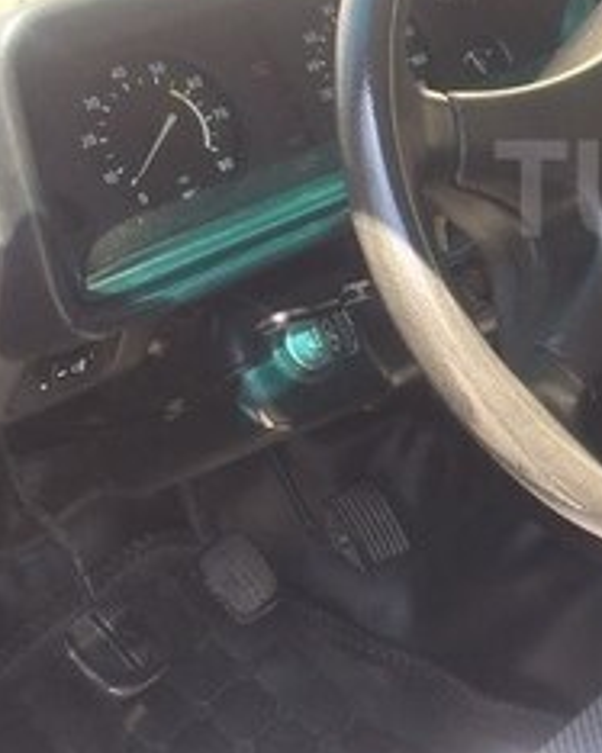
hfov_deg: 17.7
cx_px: 824
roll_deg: -1.3
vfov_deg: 23.6
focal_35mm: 80
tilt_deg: -20.2
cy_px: 188
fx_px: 1783
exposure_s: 1/178
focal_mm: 4.15
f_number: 2.2
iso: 32
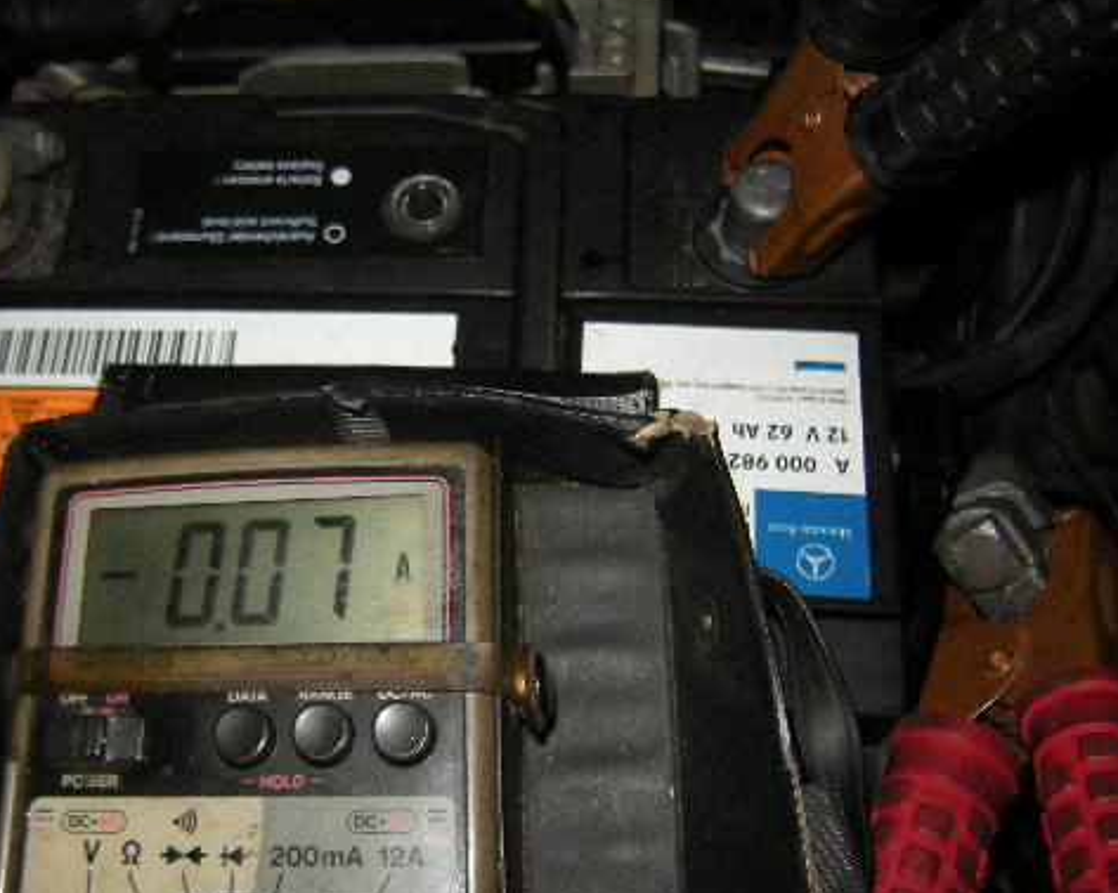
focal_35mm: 37
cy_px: 491
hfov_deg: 48.4
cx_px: 390
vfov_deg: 40.1
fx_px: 1224
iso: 64
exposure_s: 1/60
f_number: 2.8
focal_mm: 4.7
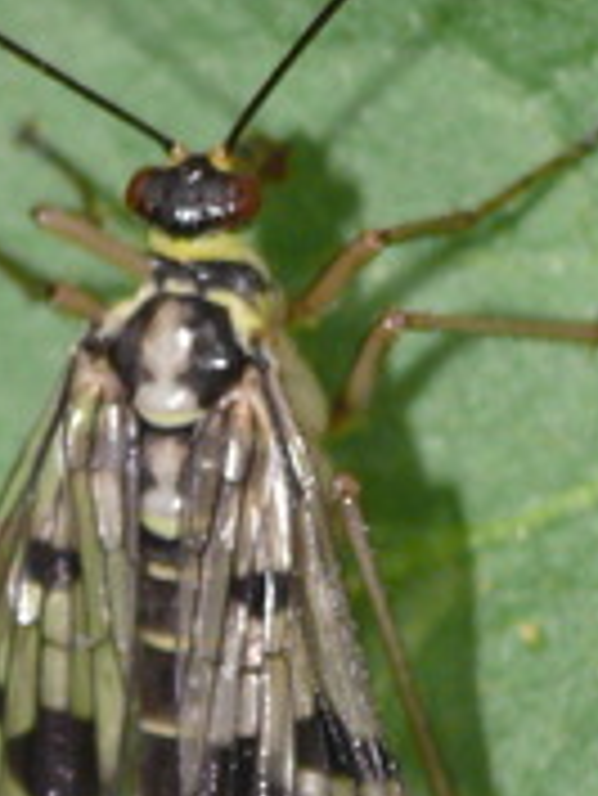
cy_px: 481
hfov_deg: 2.3
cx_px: 153
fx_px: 14908
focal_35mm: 648
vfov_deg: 3.1
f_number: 6.3
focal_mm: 37.9
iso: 200
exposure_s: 1/30
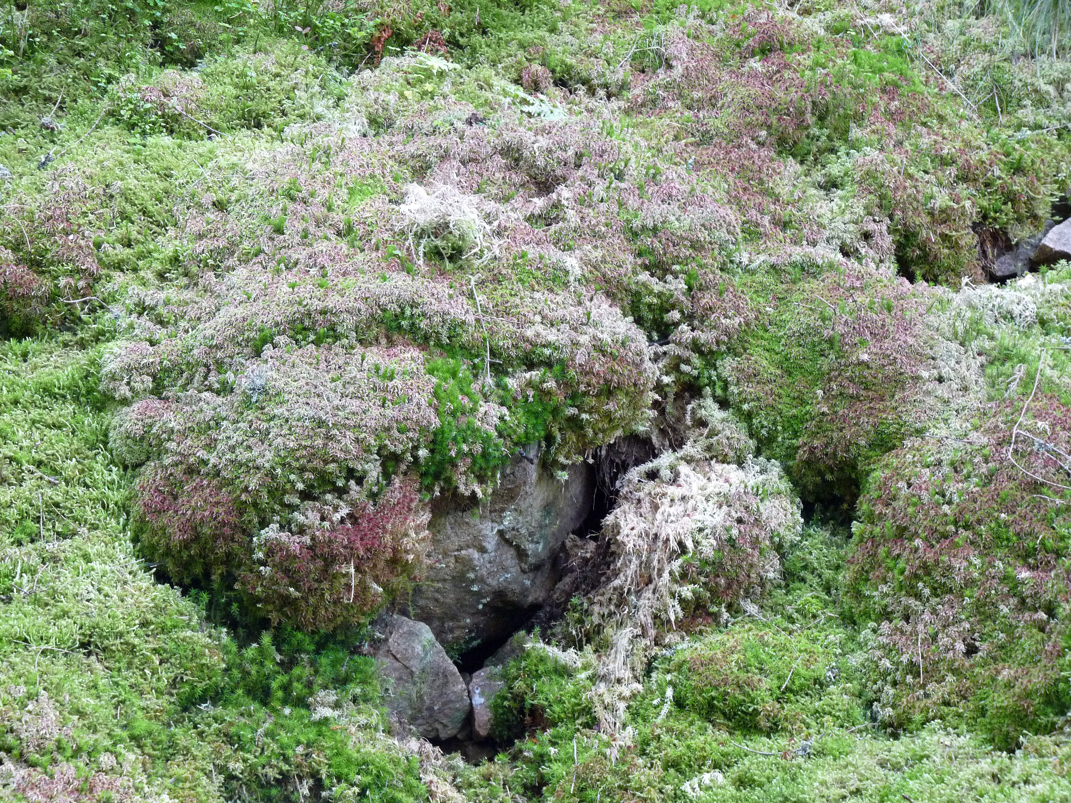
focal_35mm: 117
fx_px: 3620
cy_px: 402
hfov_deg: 16.8
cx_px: 536
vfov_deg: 12.7
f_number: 3.6
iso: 320
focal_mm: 20.8
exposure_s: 1/40
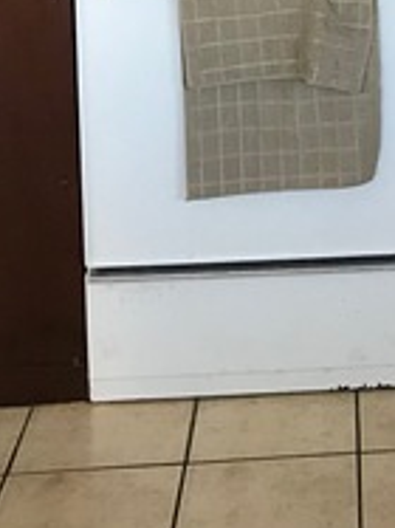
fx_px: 1523
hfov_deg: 14.0
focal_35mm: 100
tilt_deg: -9.2
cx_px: 557
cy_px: -127
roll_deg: -0.9
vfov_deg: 18.5
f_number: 1.8
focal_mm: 3.99
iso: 40
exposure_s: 1/30
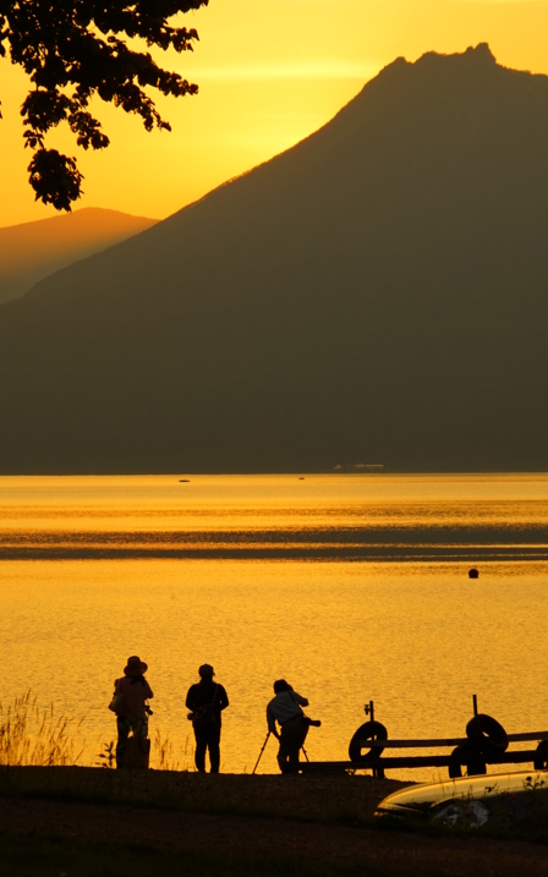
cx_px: 246
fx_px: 4565
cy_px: 435
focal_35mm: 191
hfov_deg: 6.9
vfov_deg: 11.0
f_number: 9
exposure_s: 1/250
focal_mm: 112
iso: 100
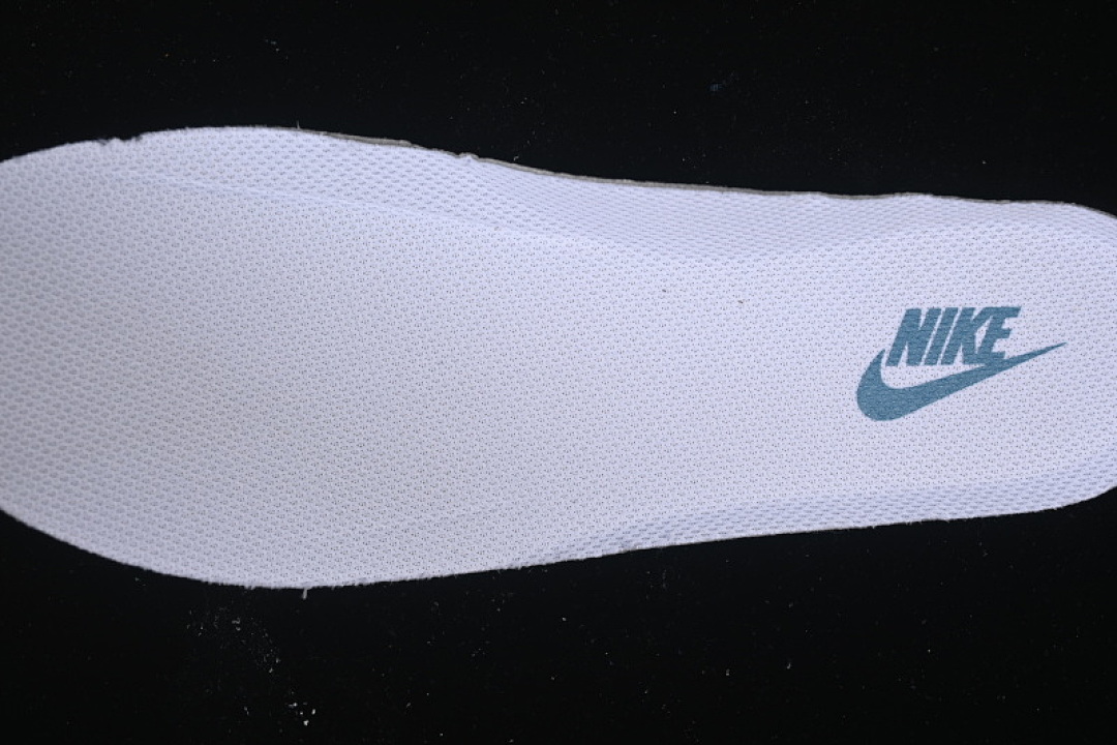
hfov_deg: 27.0
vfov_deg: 18.2
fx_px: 2327
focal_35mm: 75
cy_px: 372
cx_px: 558
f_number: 7.1
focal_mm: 50
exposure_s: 1/100
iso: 160
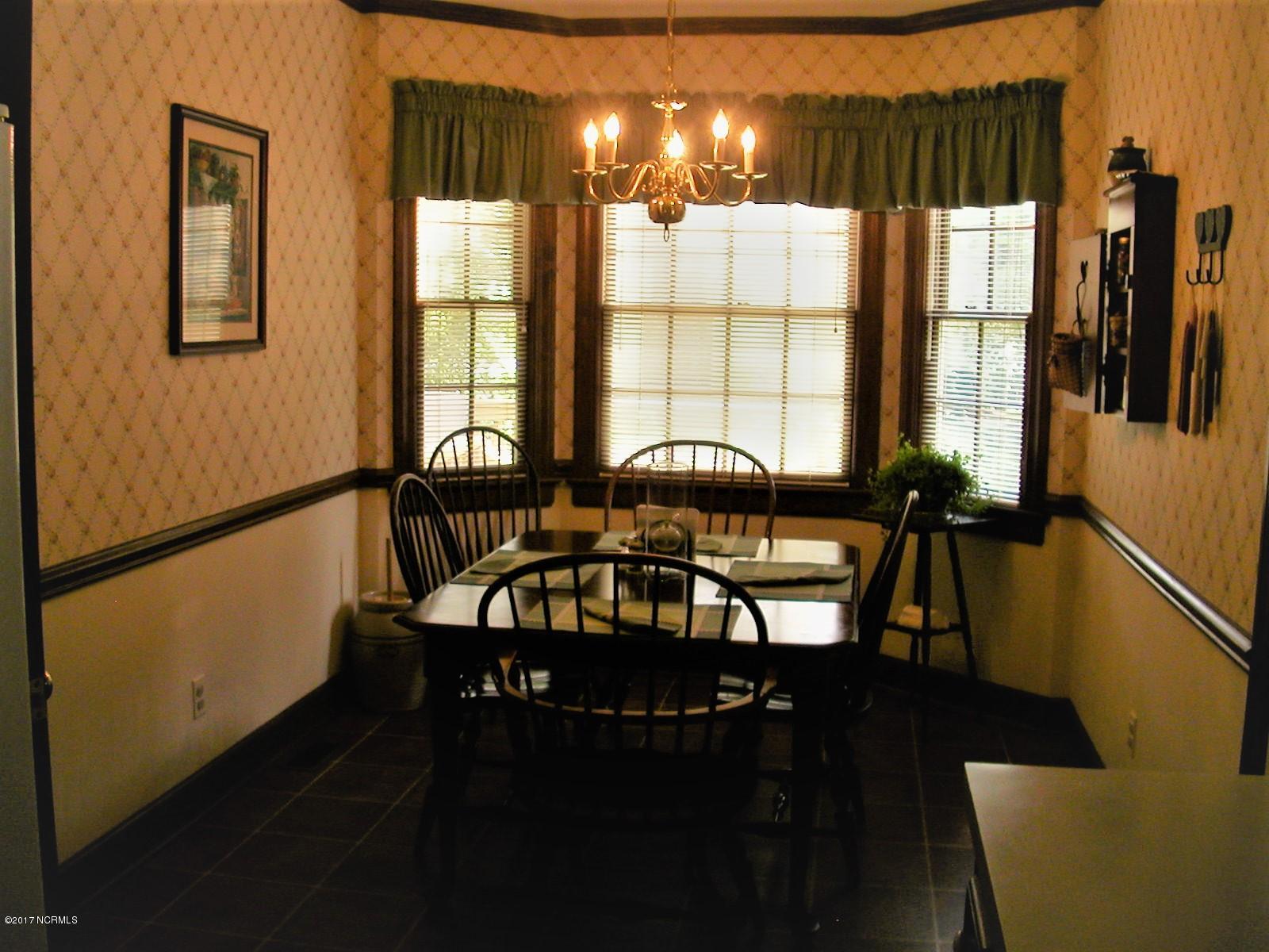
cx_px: 634
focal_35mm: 37
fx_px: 1356
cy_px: 476
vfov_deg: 38.7
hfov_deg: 50.1
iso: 100
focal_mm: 5.6
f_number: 2.7
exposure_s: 1/63.9
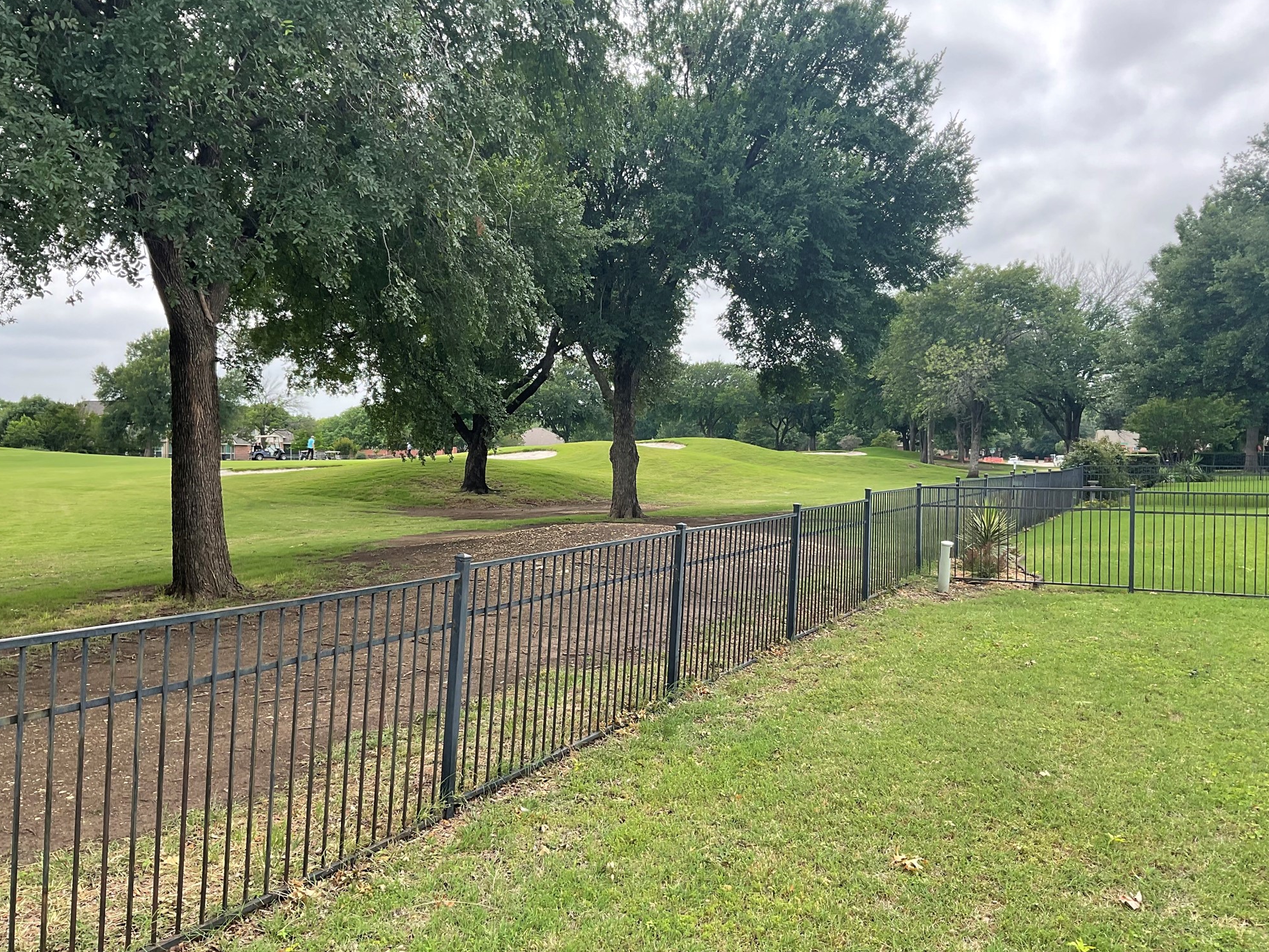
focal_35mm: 30
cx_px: 618
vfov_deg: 46.8
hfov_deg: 60.0
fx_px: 1100
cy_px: 478
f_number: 1.8
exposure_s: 1/580
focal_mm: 3
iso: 16
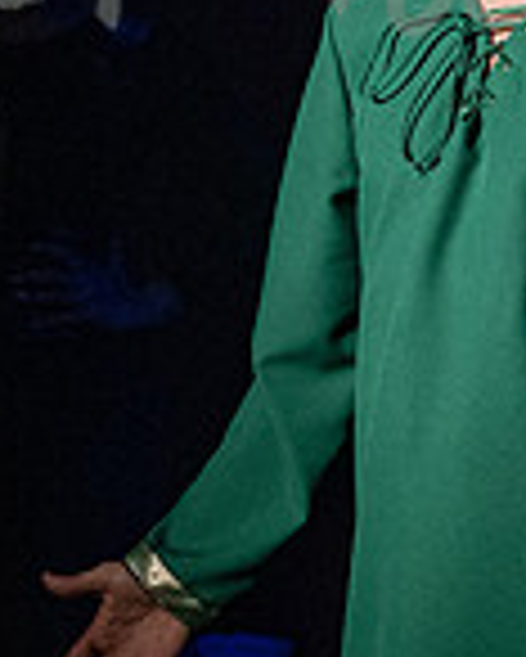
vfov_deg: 7.9
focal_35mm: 243
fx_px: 4724
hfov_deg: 6.4
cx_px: 369
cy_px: 90
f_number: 4
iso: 4000
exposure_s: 1/250
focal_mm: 56
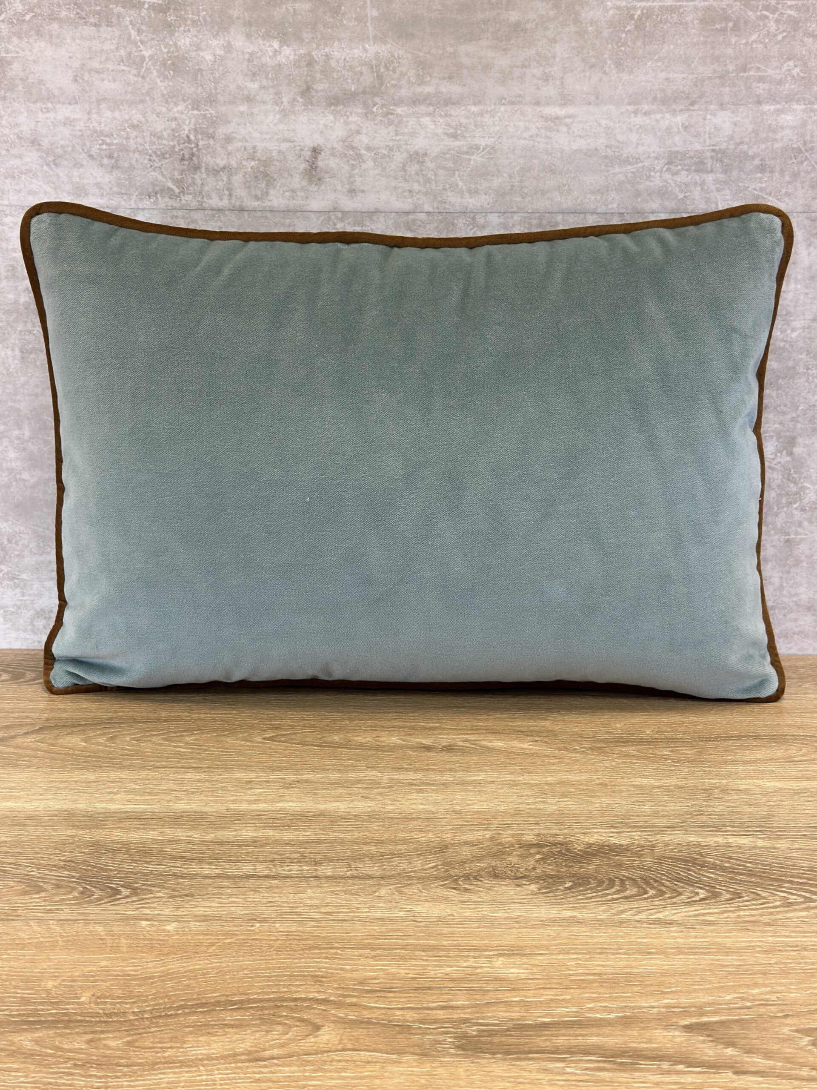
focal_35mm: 48
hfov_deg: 30.3
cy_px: 545
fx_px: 1511
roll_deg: -0.6
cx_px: 408
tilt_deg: -13.6
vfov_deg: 39.7
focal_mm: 6.86
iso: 80
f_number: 1.78
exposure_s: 1/120
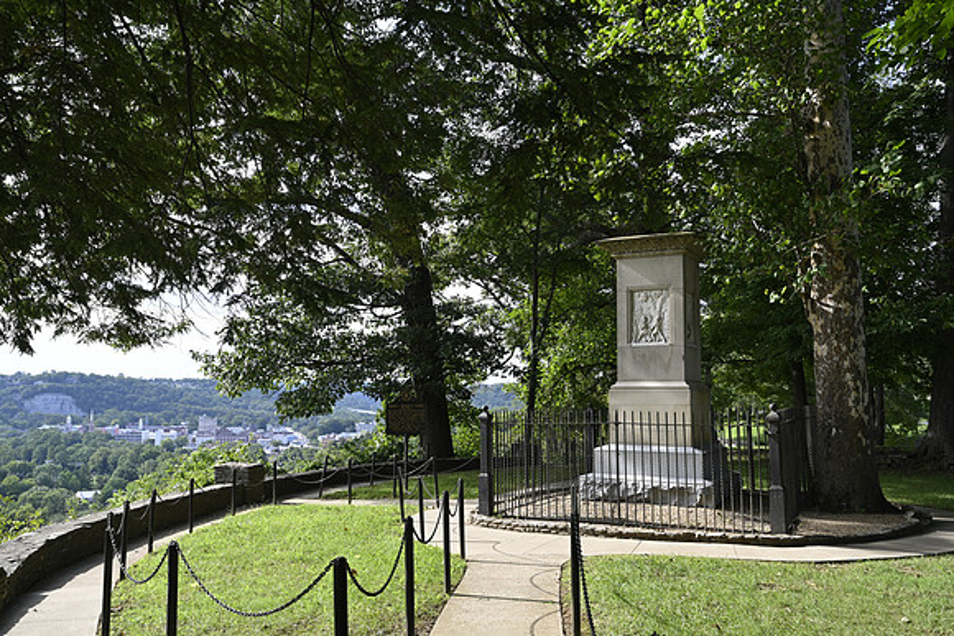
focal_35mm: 30
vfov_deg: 43.6
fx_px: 795
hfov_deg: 61.9
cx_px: 477
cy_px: 318
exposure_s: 1/40
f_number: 13
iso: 125
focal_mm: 30
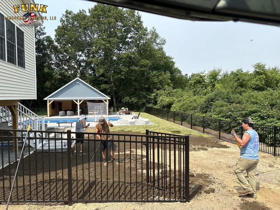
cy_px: 105
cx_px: 140
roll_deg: +0.8
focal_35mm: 26
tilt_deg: -2.5
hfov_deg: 67.3
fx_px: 210
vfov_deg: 53.1
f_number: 1.6
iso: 50
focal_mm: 5.96
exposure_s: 1/2451
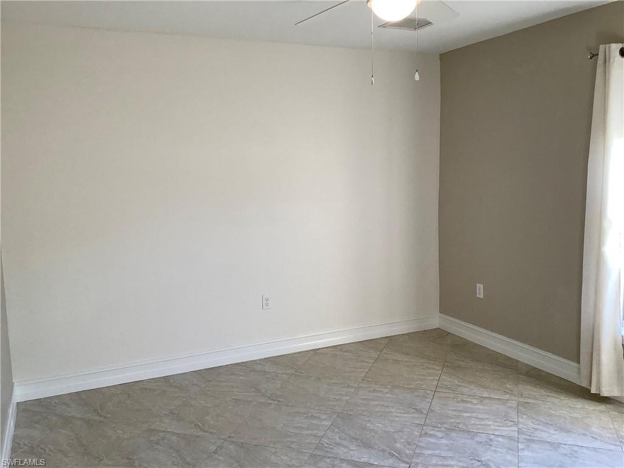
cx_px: 312
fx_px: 559
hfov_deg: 58.4
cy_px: 234
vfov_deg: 45.4
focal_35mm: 31
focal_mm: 3.3
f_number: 2.4
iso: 64
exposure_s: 1/120
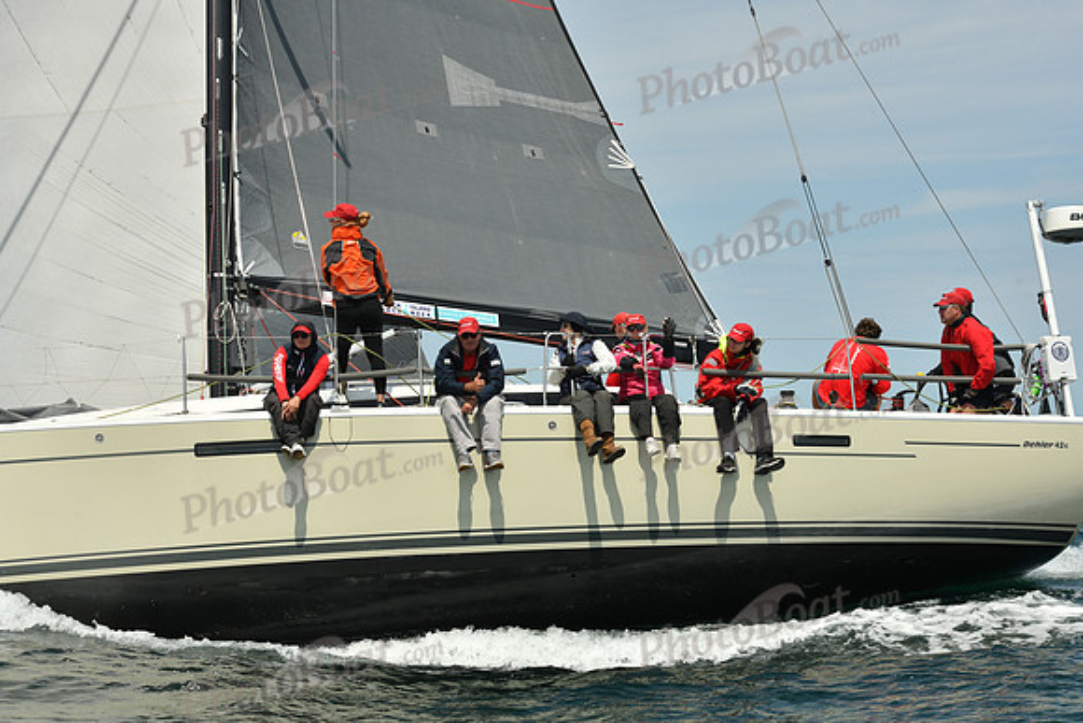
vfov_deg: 19.5
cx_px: 542
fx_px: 2106
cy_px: 362
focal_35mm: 70
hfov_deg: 28.8
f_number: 10
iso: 320
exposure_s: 1/1000
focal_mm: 70
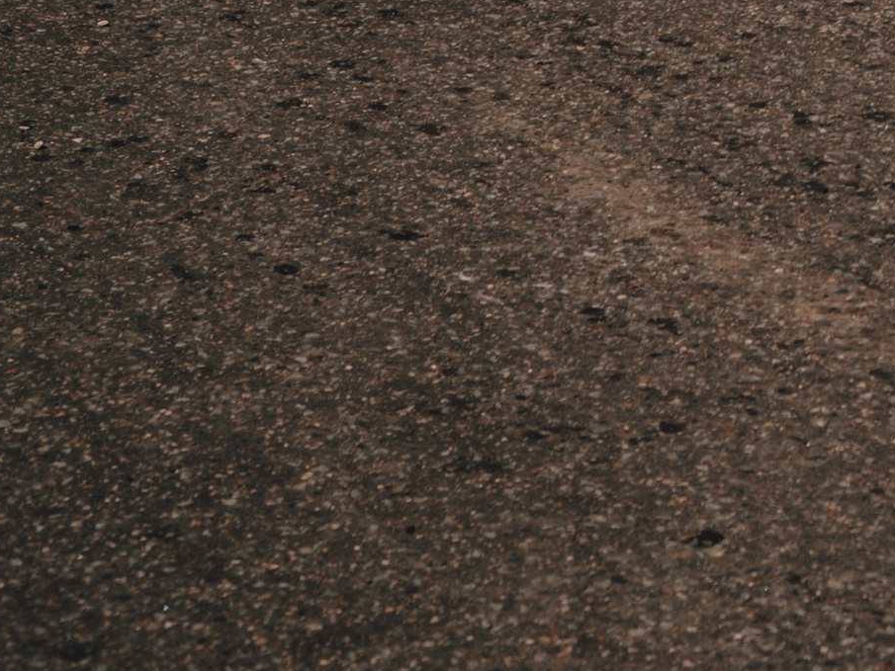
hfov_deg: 11.7
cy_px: -847
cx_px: 1254
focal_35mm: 163
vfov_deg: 8.4
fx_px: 4215
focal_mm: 40
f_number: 3.5
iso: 100
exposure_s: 1/1600
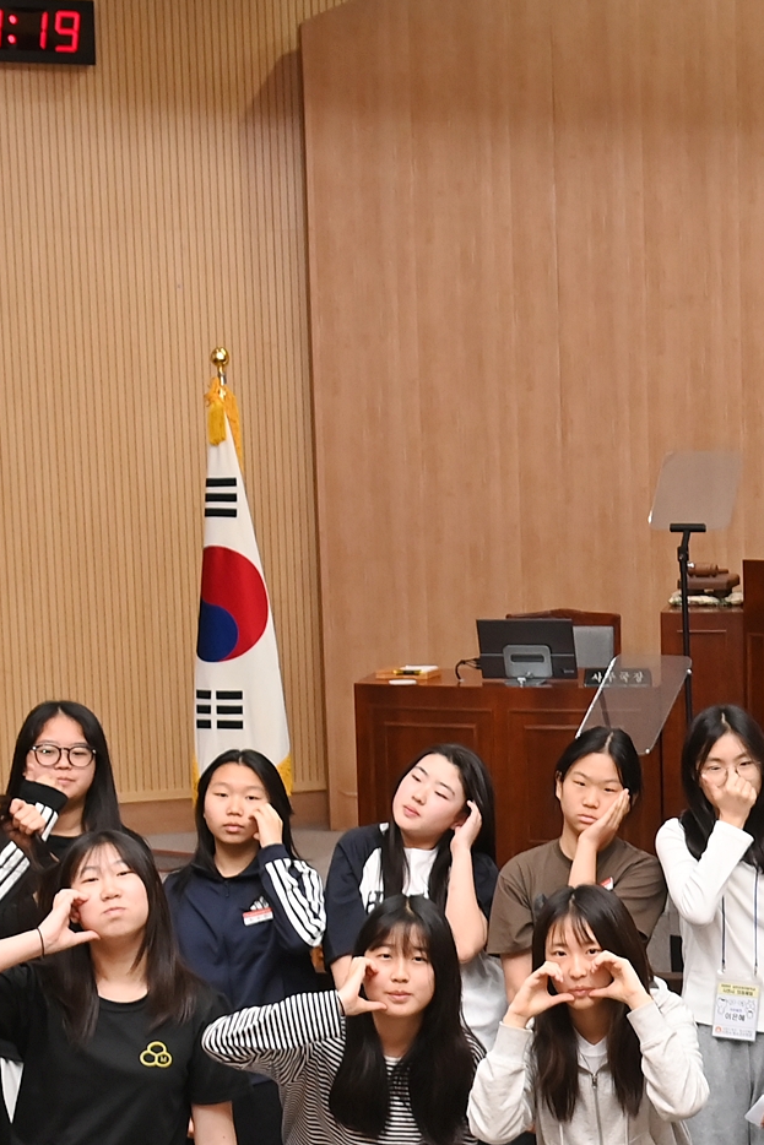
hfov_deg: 15.8
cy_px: 688
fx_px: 2641
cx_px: 936
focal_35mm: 83
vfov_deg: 24.4
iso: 2500
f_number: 7.1
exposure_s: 1/125
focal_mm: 31
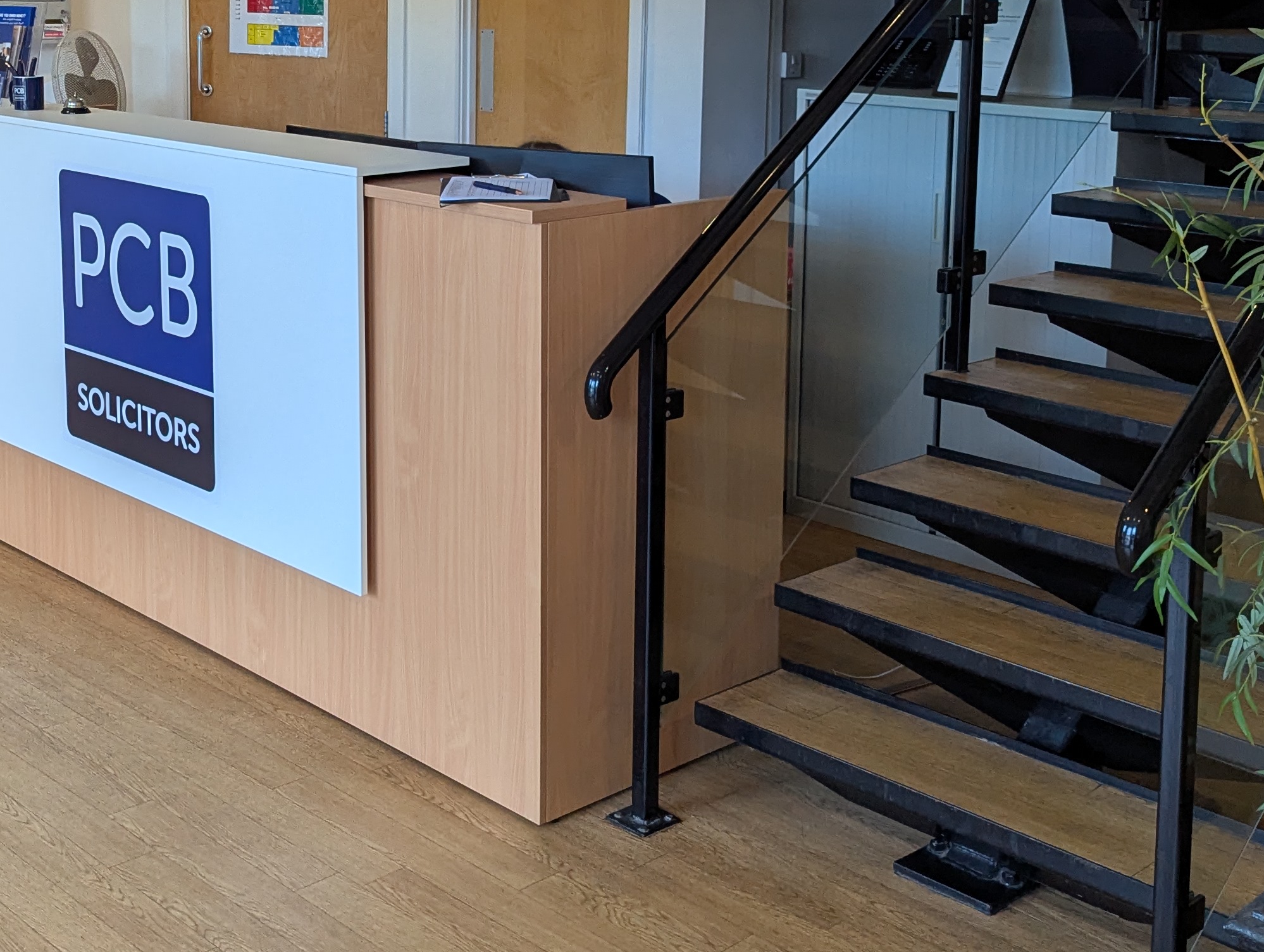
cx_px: 491
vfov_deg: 29.0
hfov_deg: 38.7
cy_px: 161
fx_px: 1792
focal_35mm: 49
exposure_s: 1/898
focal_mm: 6.81
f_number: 1.85
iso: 571
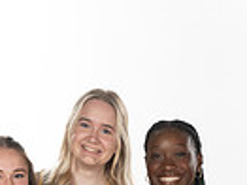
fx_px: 1133
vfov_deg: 8.6
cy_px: 412
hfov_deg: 12.4
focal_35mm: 159
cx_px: 185
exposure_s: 1/400
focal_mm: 48
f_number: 8
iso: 640
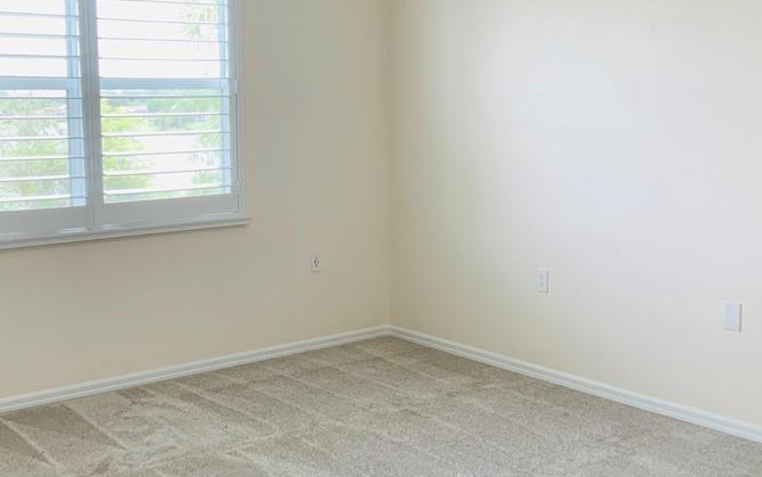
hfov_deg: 42.4
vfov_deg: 27.3
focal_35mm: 47
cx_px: 292
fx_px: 976
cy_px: 170
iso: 50
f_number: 1.8
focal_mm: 3
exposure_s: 1/120
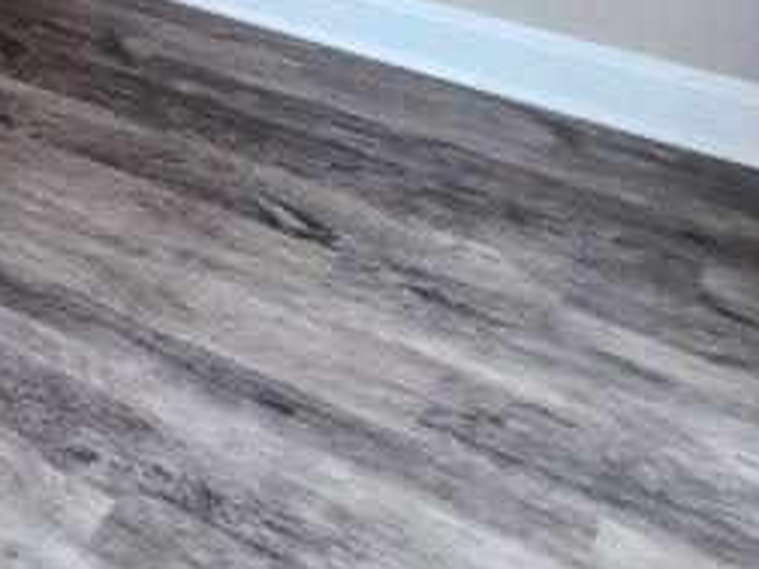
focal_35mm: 62
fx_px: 1359
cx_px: -199
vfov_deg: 18.2
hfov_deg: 26.8
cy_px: -482
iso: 320
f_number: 2.2
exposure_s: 1/40
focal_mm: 1.7
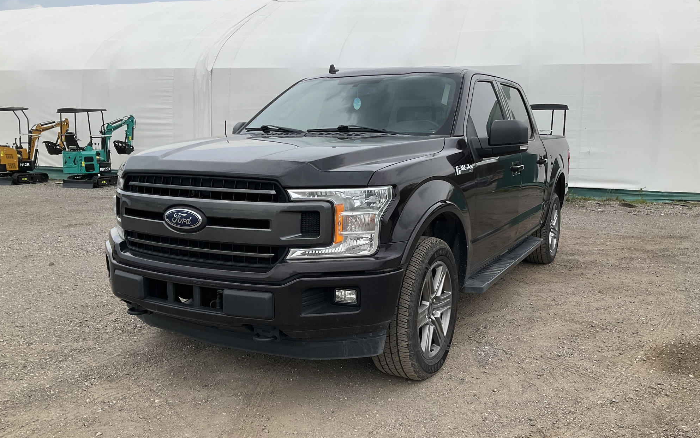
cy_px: 224
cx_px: 350
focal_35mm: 31
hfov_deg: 61.2
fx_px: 591
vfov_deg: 40.6
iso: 25
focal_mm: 3
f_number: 1.8
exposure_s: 1/1311
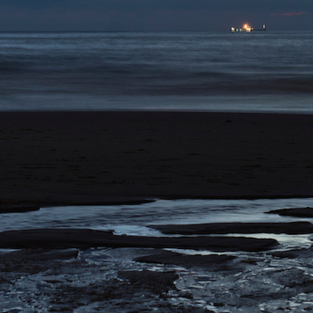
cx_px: 158
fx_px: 1974
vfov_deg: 9.1
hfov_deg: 9.1
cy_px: 123
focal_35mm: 193
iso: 100
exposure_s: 15
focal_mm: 50
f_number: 8
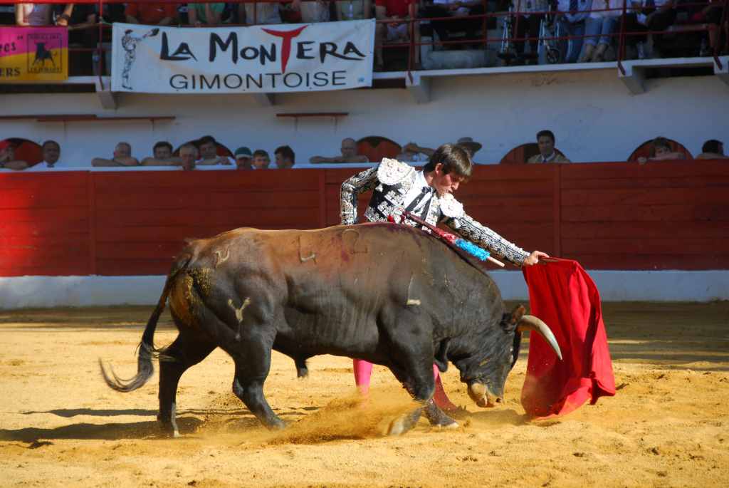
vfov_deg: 7.1
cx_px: 364
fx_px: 3953
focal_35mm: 195
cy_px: 244
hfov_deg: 10.5
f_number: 5.6
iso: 250
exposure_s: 1/500
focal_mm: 130
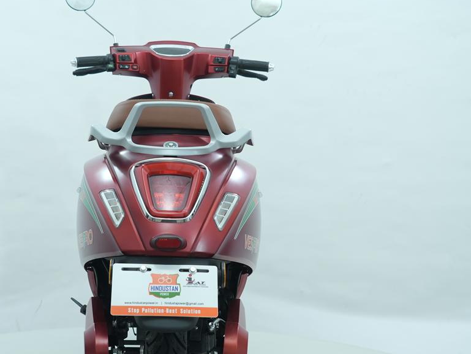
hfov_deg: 32.0
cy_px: 166
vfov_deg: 24.4
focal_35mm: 60
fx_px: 817
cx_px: 171
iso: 800
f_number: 4
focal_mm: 30
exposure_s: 1/100
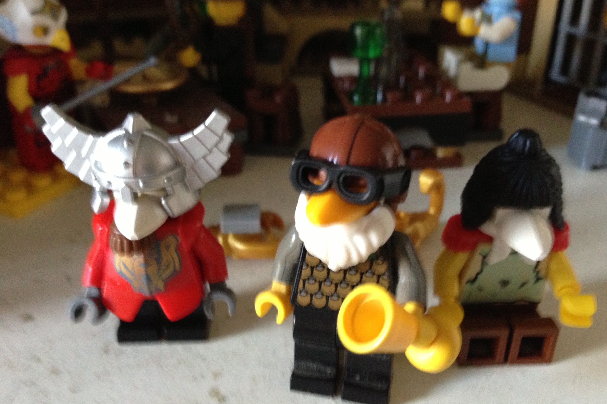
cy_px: 223
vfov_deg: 37.8
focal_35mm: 35
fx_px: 590
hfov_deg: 54.4
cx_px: 308
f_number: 2.4
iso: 400
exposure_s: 1/20
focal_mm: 4.13
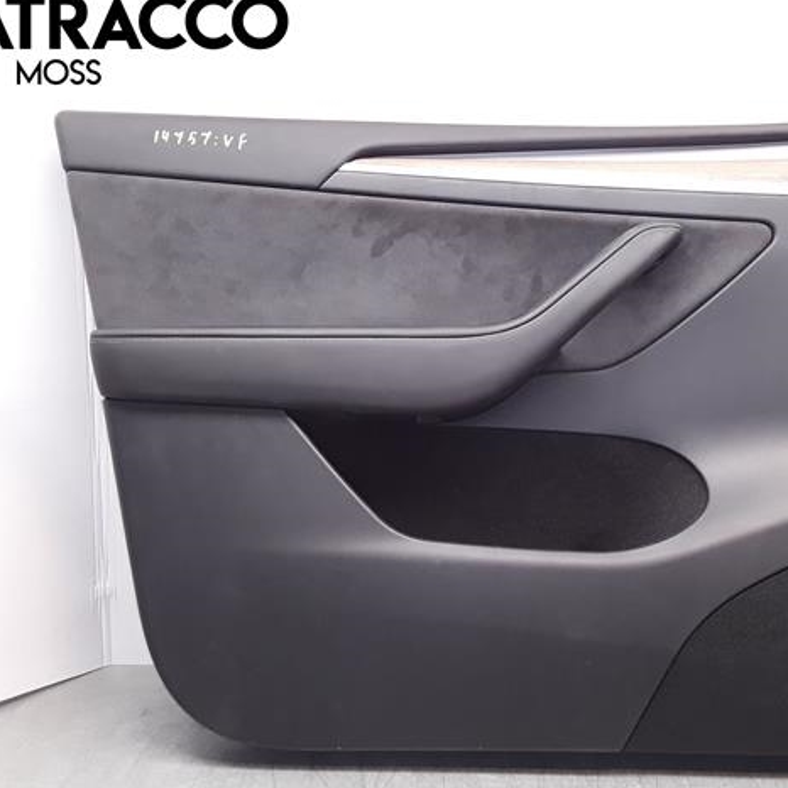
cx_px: 504
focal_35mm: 34
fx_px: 876
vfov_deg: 48.5
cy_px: 397
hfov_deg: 47.9
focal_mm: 2.91
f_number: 1.9
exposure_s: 1/50
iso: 80
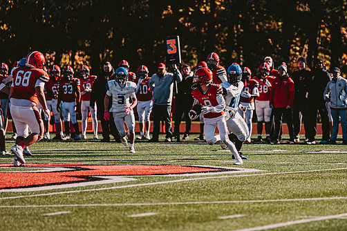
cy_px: 100
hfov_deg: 6.8
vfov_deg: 4.6
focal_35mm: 302
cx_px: 236
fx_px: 2912
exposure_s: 1/2000
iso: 250
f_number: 3.2
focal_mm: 200
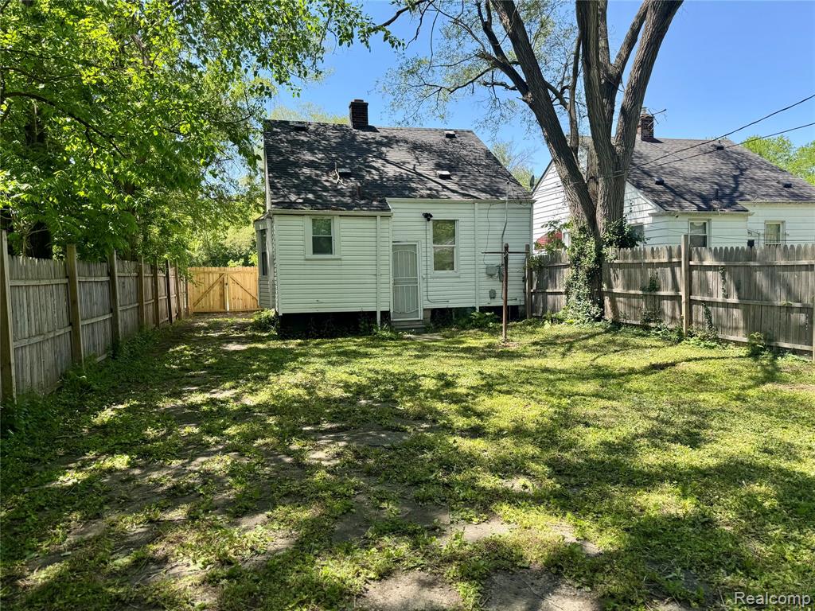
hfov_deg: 71.6
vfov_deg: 56.8
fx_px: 565
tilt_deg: -3.2
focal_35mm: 24
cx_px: 408
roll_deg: +1.0
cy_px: 306
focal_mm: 6.76
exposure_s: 1/980
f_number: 1.78
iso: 80
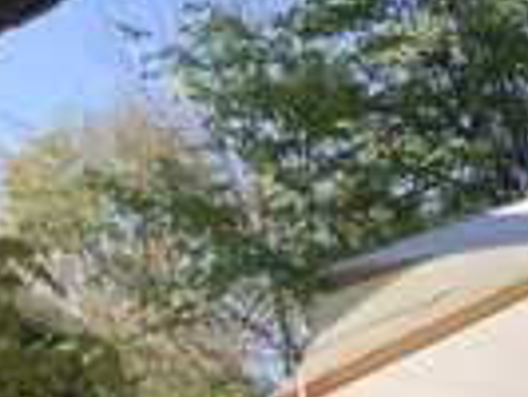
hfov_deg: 13.8
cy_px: 858
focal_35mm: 135
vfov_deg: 10.0
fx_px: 2061
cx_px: 782
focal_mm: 3.99
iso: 20
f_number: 1.8
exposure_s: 1/578
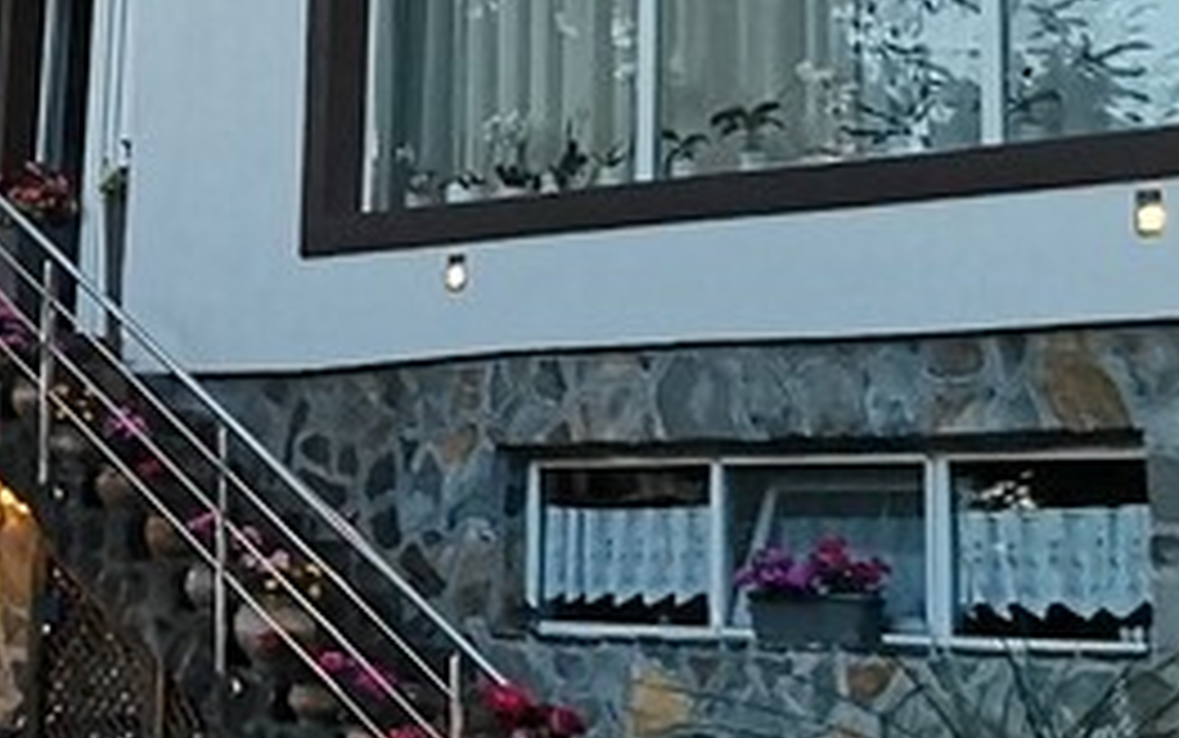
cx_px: -418
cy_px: -374
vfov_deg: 11.2
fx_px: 3600
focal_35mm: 112
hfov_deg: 17.3
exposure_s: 1/30
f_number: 1.6
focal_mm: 5.56
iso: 2000
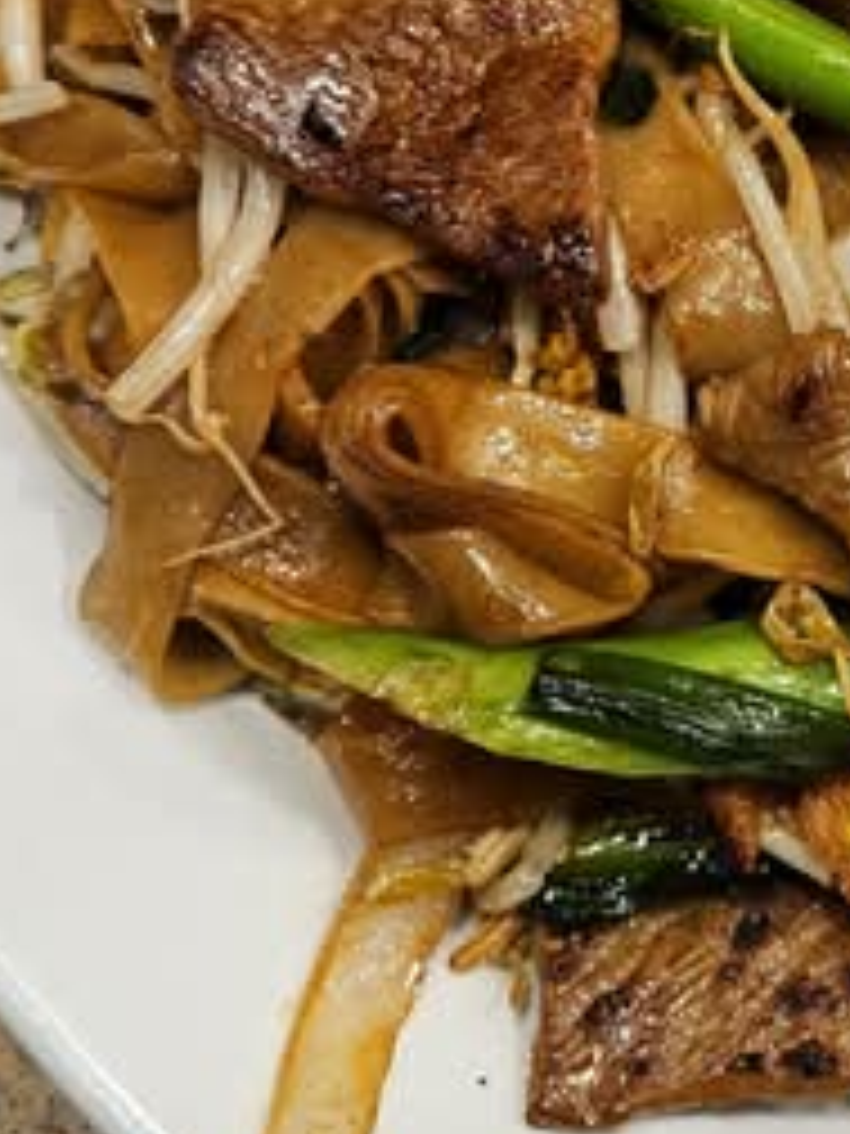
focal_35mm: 67
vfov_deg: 28.2
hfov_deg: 21.4
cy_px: 182
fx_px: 2194
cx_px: 787
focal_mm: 5.4
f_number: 1.8
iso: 100
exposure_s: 1/120
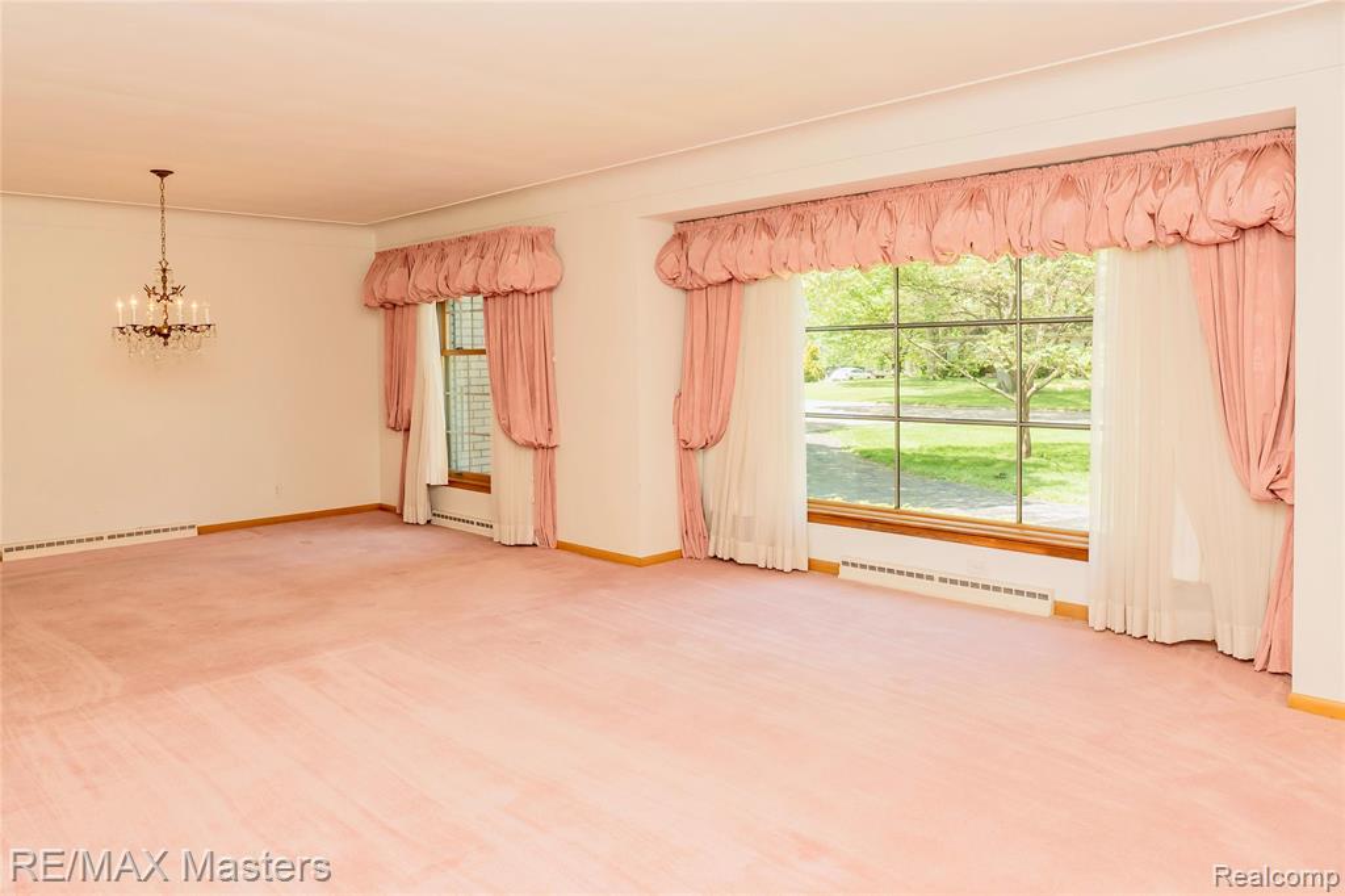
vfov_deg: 53.1
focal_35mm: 24
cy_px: 448
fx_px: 896
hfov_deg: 73.8
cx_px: 672
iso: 640
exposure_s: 1/200
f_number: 5.6
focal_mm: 16
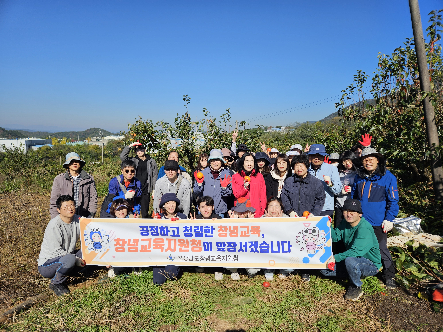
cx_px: 222
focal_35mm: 23
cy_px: 166
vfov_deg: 58.9
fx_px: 294
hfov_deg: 73.9
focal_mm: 5.4
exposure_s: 1/2643
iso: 25
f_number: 1.8
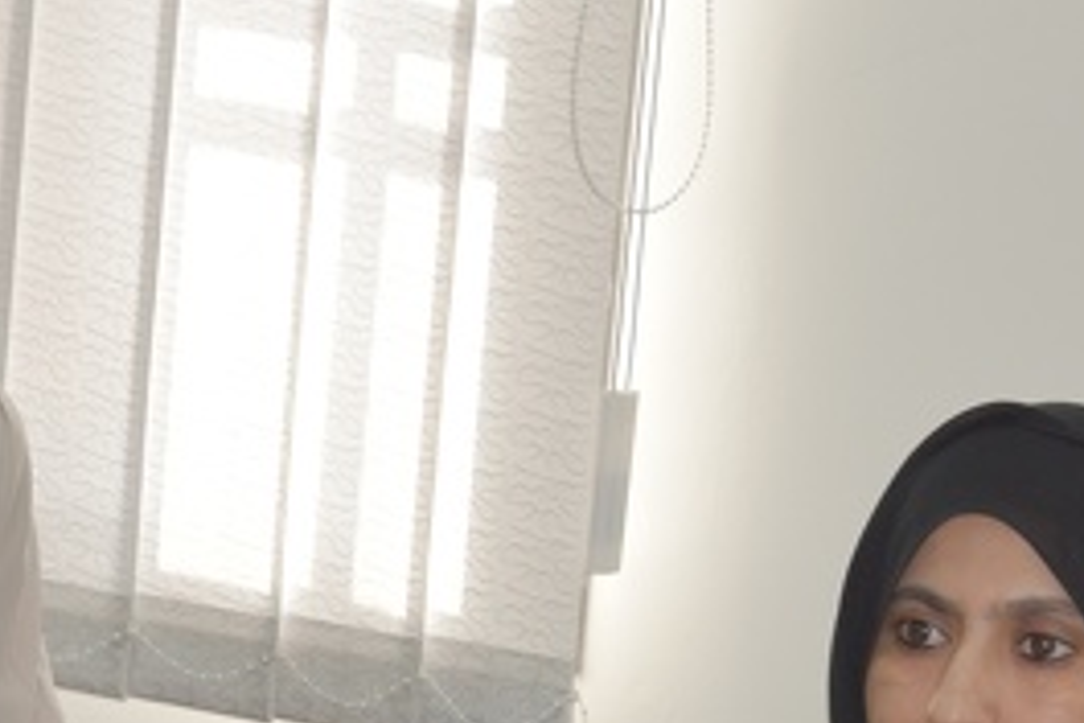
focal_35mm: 339
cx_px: -201
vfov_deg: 4.0
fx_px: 10207
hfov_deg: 6.0
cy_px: 861
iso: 1000
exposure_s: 1/60
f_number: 11
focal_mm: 112
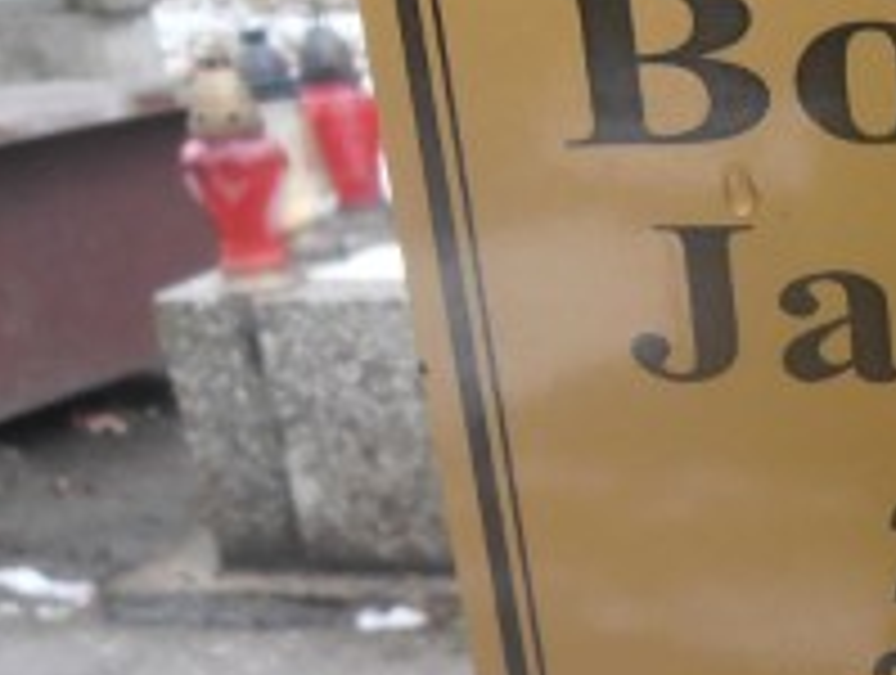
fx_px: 1997
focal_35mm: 77
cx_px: 1135
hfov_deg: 22.8
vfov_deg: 18.3
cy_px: 788
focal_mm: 4.2
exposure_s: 1/50
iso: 80
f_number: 3
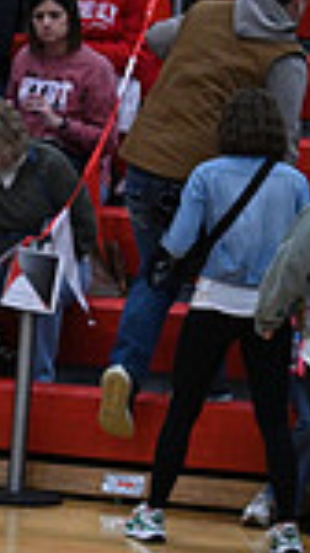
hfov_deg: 2.3
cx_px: -701
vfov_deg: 4.1
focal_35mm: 528
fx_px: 7742
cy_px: 684
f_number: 4
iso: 4000
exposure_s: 1/400
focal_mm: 130
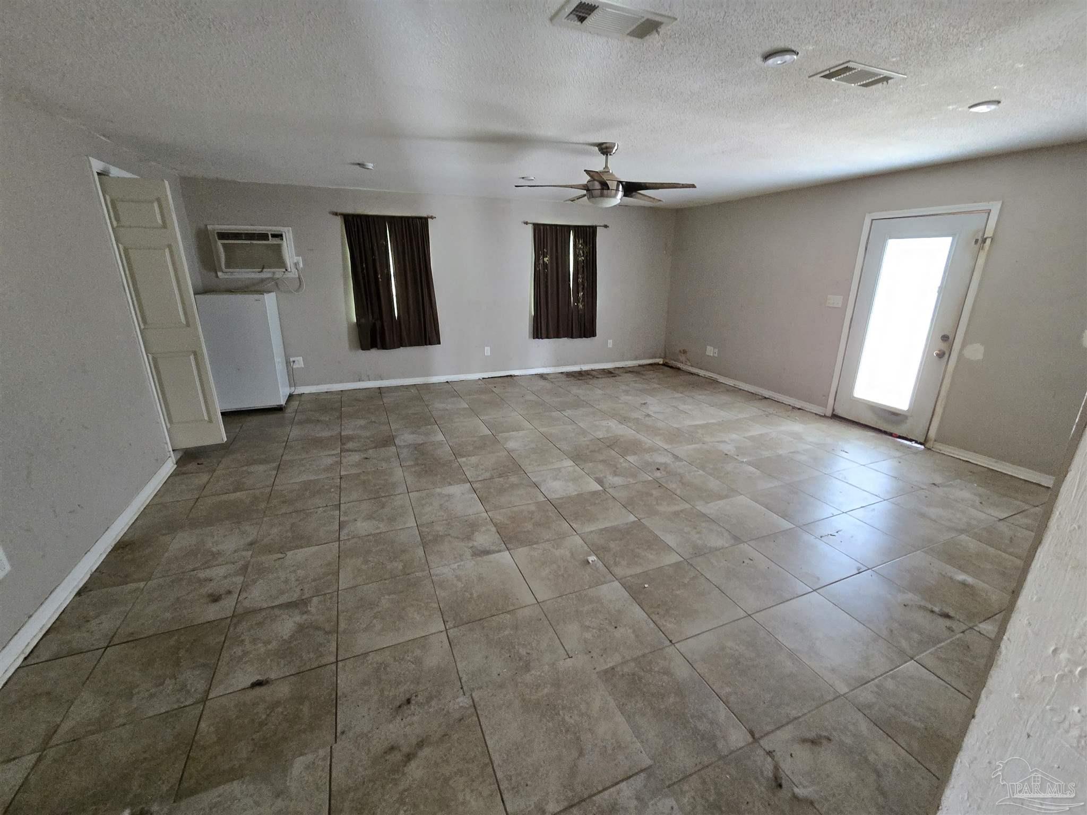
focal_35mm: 13
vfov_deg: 89.9
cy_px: 408
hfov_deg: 106.2
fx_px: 408
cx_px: 544
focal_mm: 2.2
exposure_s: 1/60
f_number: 2.2
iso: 640
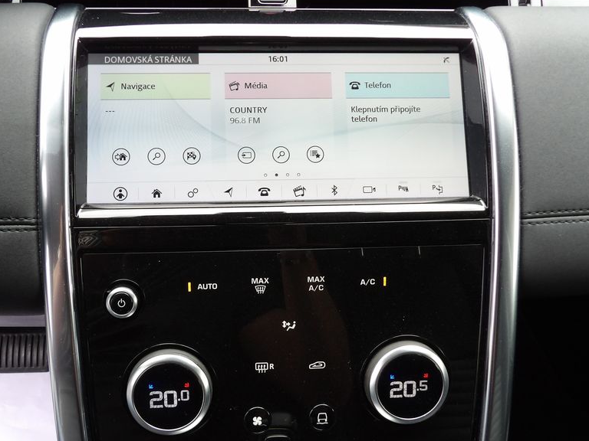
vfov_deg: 44.1
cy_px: 234
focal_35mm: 32
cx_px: 255
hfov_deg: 56.6
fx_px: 544
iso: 109
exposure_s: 1/33
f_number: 3.2
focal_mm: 4.3
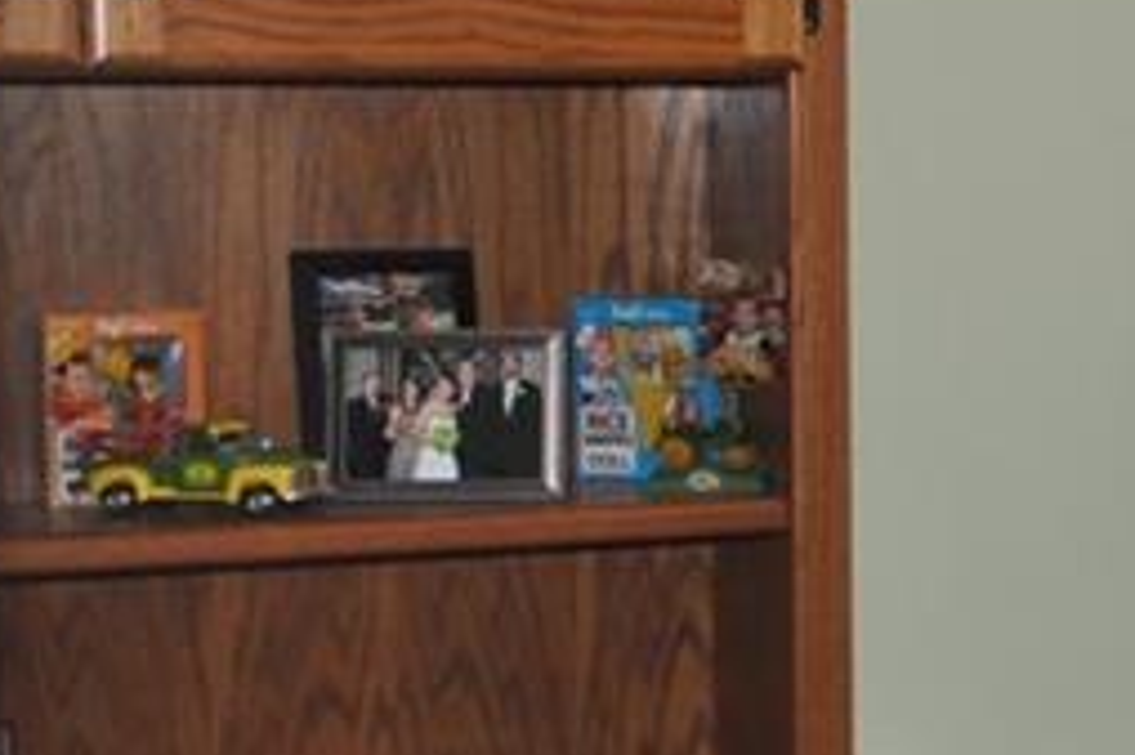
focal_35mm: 109
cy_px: 460
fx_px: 3434
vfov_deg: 12.5
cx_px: 1649
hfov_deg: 17.1
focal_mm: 18
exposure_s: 1/60
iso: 200
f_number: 3.5
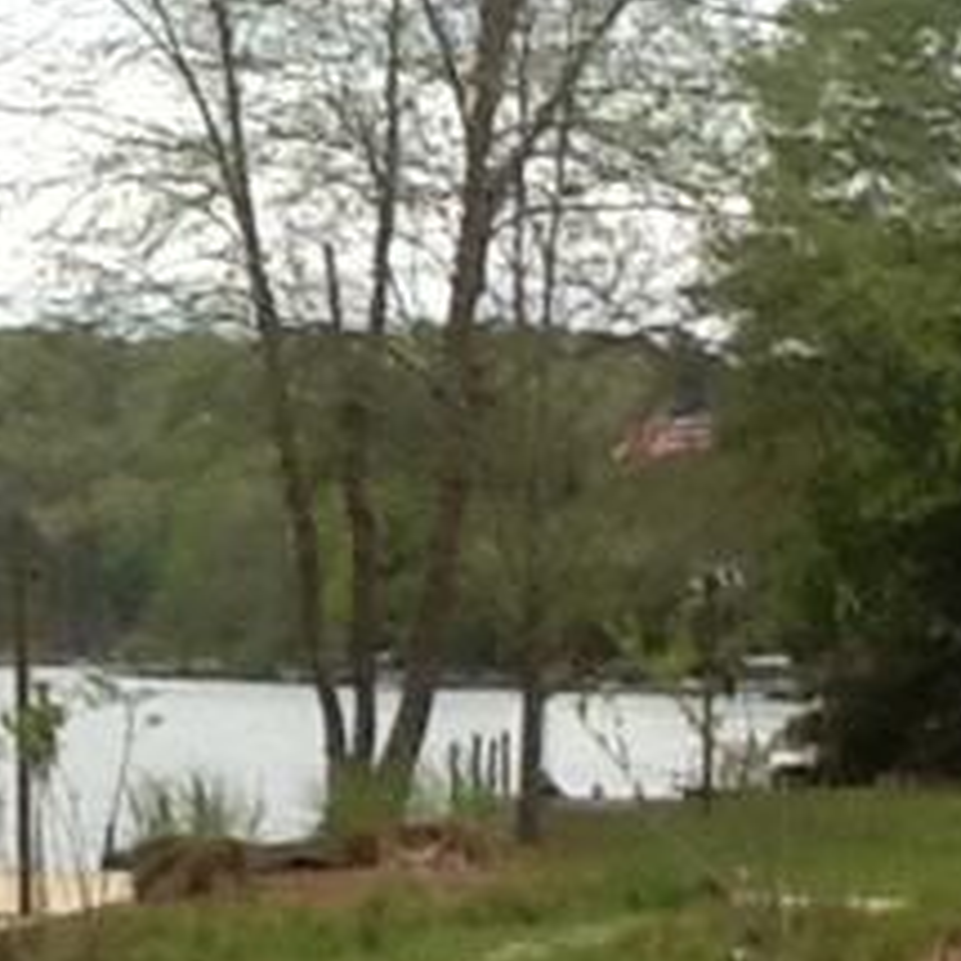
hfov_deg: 11.7
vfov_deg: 12.0
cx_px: -255
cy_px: 746
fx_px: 4554
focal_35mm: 145
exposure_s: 1/1274
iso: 40
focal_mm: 2.03
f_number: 2.4
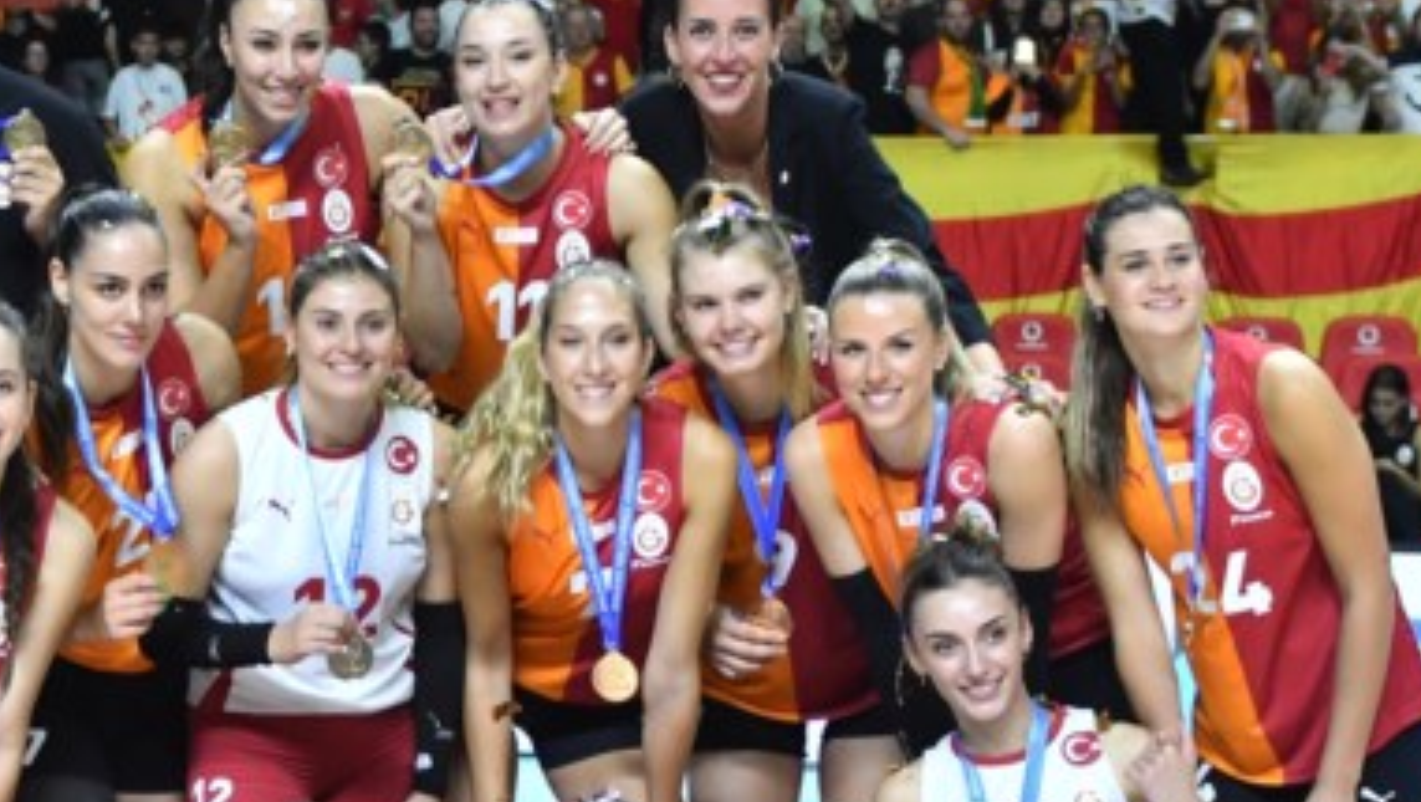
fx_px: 3356
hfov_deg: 23.5
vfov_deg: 13.5
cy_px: 657
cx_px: 231
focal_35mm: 89
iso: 1600
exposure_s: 1/800
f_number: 4
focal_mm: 24
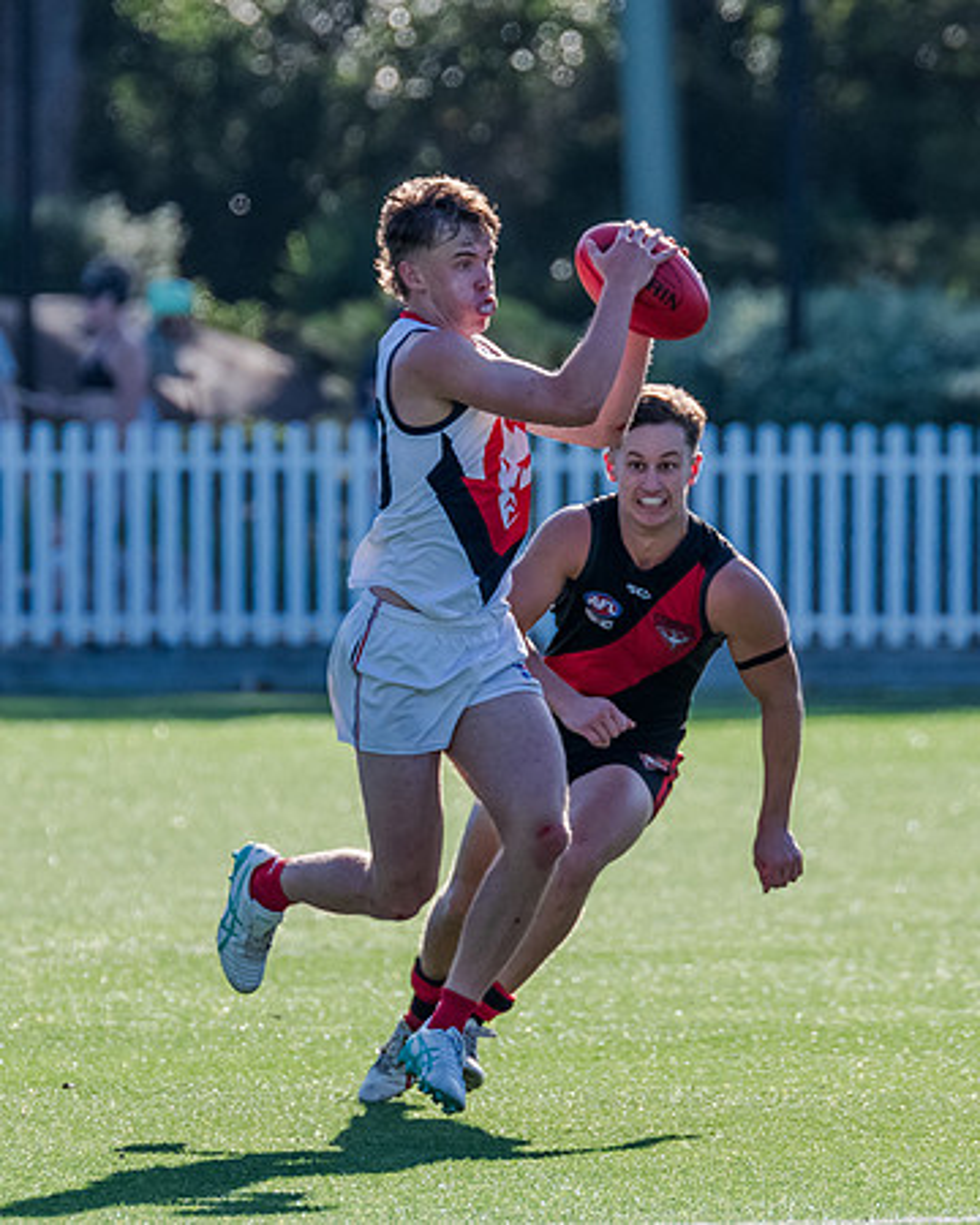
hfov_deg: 1.8
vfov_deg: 2.3
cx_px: 485
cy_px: 482
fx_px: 30696
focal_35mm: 847
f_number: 7.1
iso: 800
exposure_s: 1/1600
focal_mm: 420
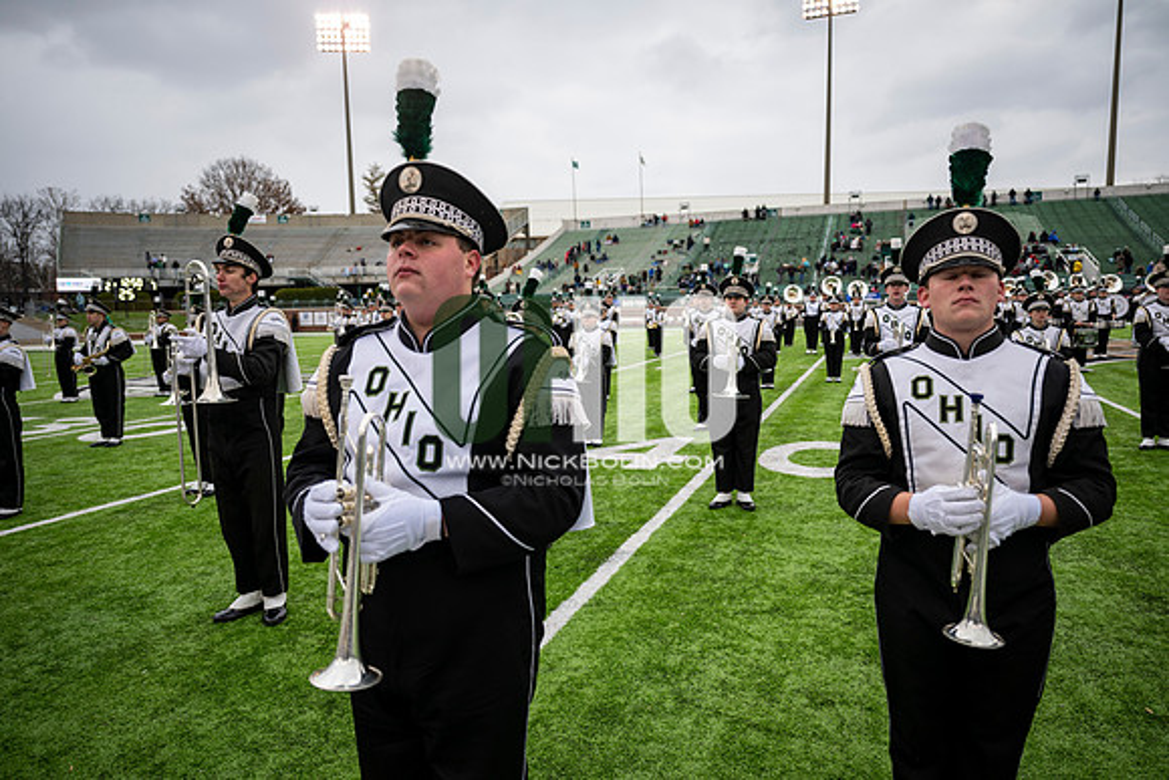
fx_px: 779
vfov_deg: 53.2
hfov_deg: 73.7
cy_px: 390
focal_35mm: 24
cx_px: 584
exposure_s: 1/500
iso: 100
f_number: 2.8
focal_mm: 24
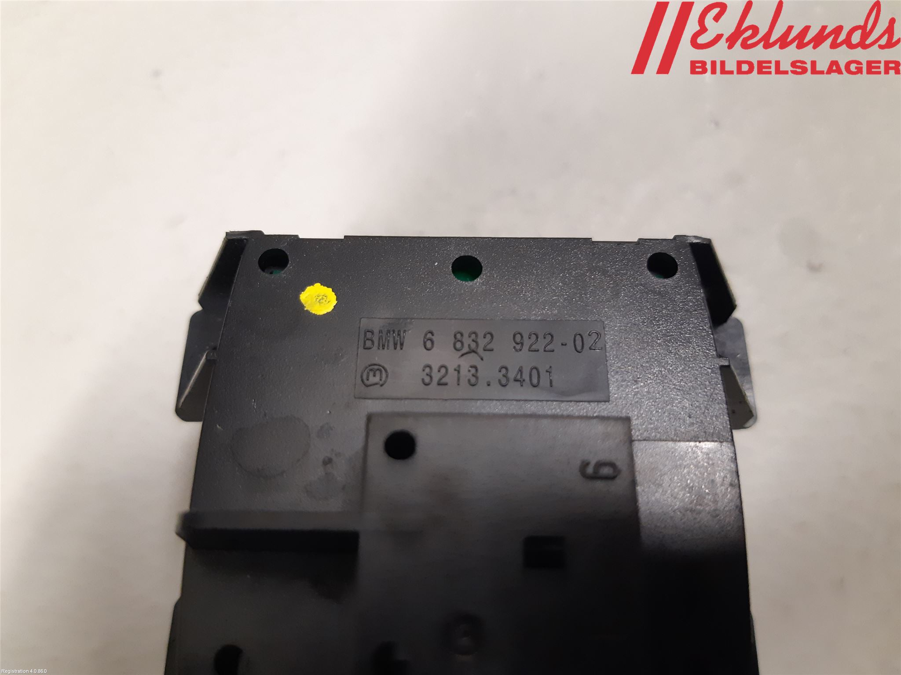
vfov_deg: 53.1
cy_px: 338
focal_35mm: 26
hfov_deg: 67.3
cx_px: 450
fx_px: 677
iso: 250
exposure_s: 1/50
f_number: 1.7
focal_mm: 3.93
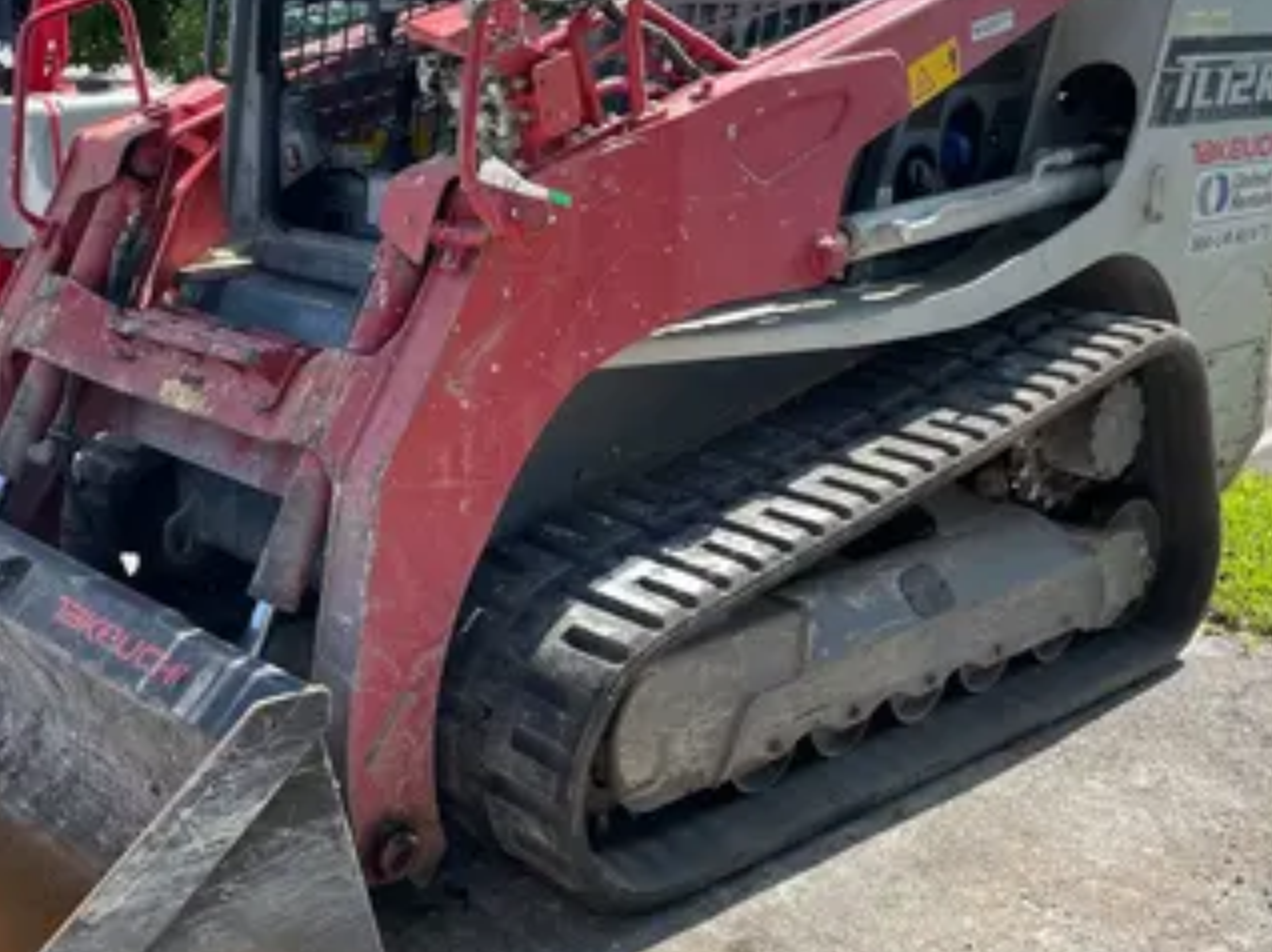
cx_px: 344
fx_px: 1652
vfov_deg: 32.1
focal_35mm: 45
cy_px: 398
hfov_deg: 41.1
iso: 32
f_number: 1.6
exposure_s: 1/1006
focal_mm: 4.2
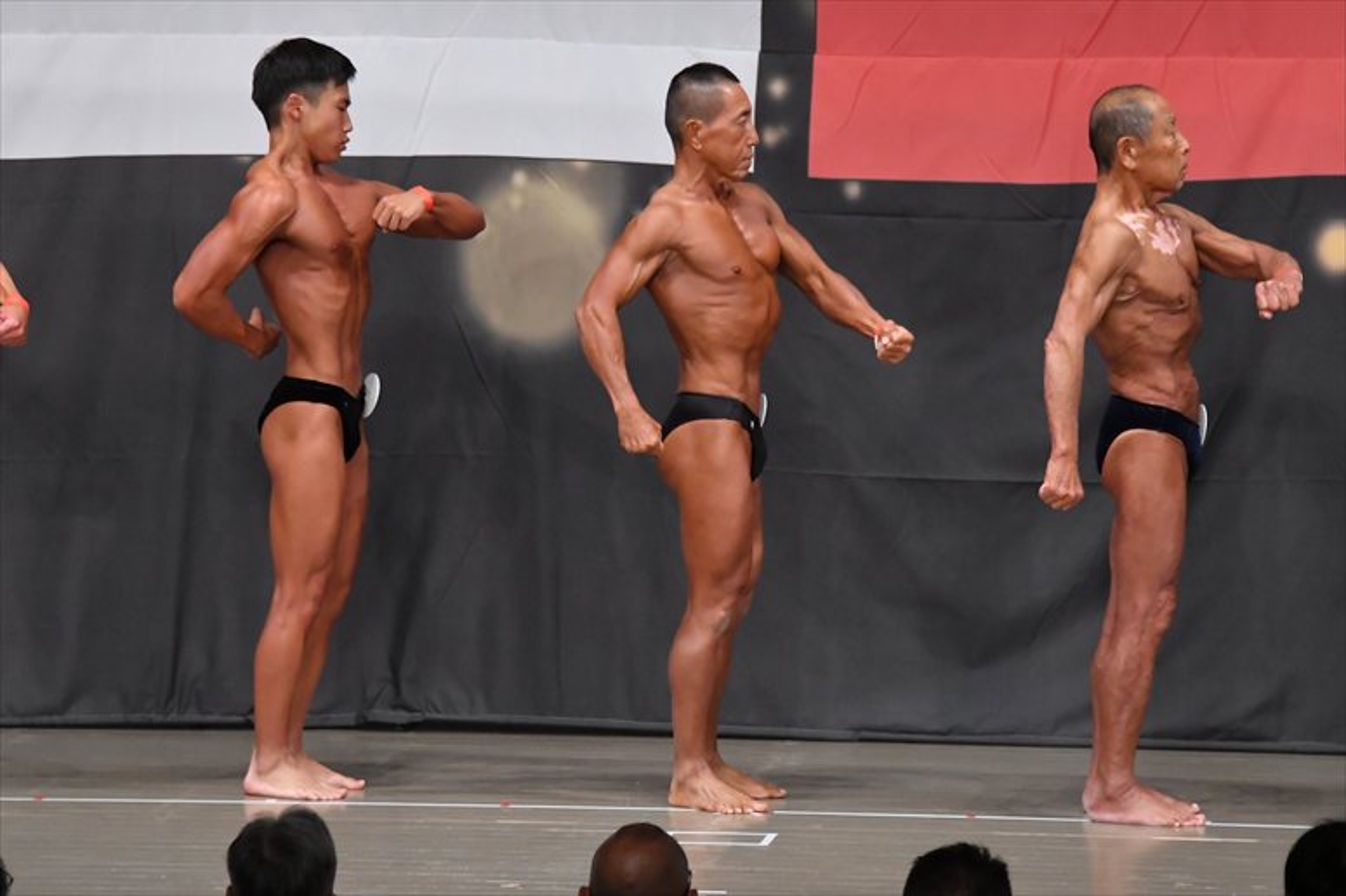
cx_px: 673
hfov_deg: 9.2
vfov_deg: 6.1
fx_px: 8409
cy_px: 448
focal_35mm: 225
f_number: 5.6
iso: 5000
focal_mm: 150
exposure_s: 1/400
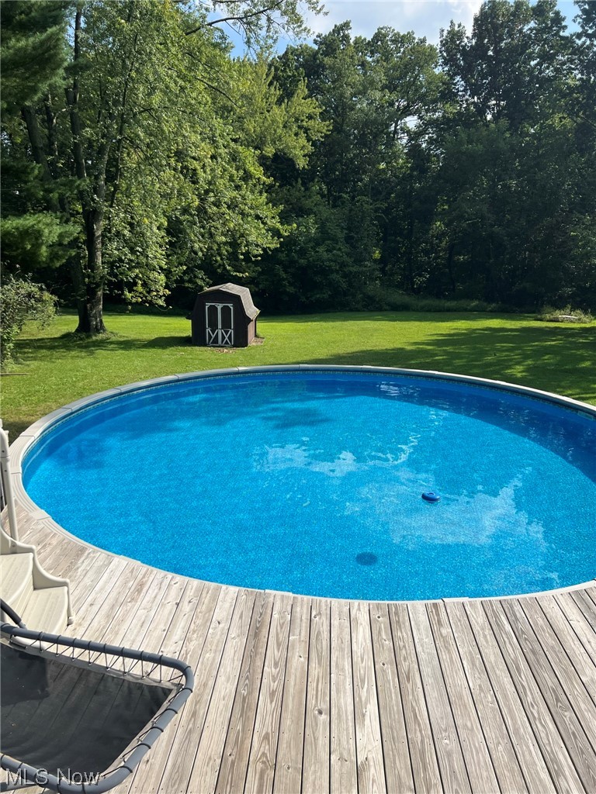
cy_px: 397
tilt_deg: -14.4
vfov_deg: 67.3
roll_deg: +0.0
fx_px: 597
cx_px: 298
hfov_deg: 53.1
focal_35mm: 26
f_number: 1.5
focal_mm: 5.7
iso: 50
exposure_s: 1/3831
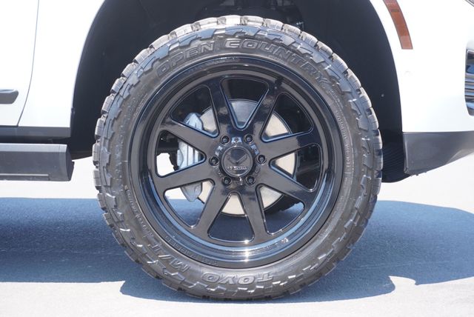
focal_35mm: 69
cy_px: 158
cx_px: 237
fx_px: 909
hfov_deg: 29.2
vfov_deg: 19.8
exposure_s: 1/80
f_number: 5.6
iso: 125
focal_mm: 46
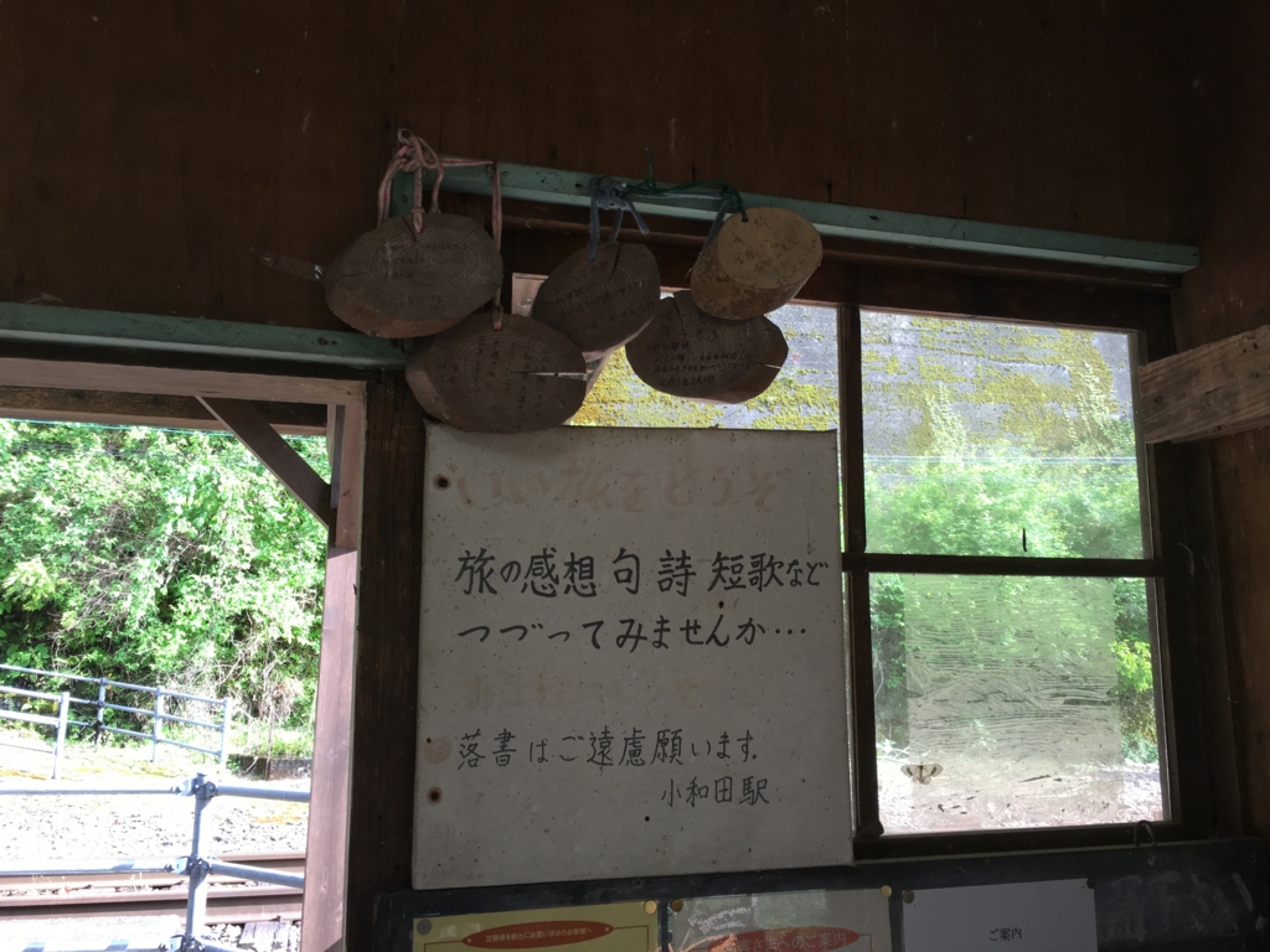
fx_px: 1064
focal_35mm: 29
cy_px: 476
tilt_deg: +11.3
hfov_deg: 61.7
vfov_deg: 48.2
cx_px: 635
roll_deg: -0.4
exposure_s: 1/120
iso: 32
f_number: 2.2
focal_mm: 4.15
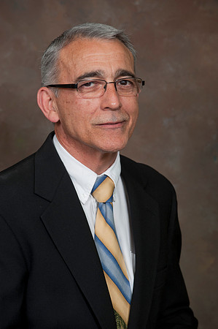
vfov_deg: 10.3
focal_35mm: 200
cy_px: 164
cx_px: 109
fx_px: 1821
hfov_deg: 6.9
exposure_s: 1/125
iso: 320
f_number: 5.6
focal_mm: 200
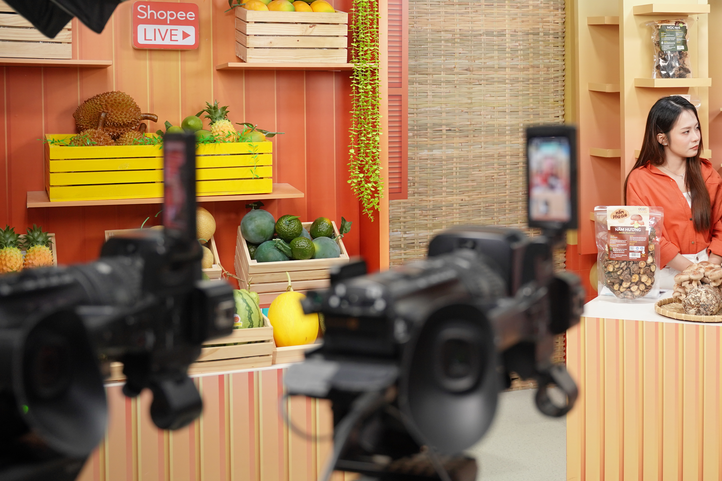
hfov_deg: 38.8
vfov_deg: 26.7
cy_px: 149
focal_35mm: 50
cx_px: 504
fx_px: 1006
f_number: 3.2
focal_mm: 33.1
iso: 640
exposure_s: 1/200
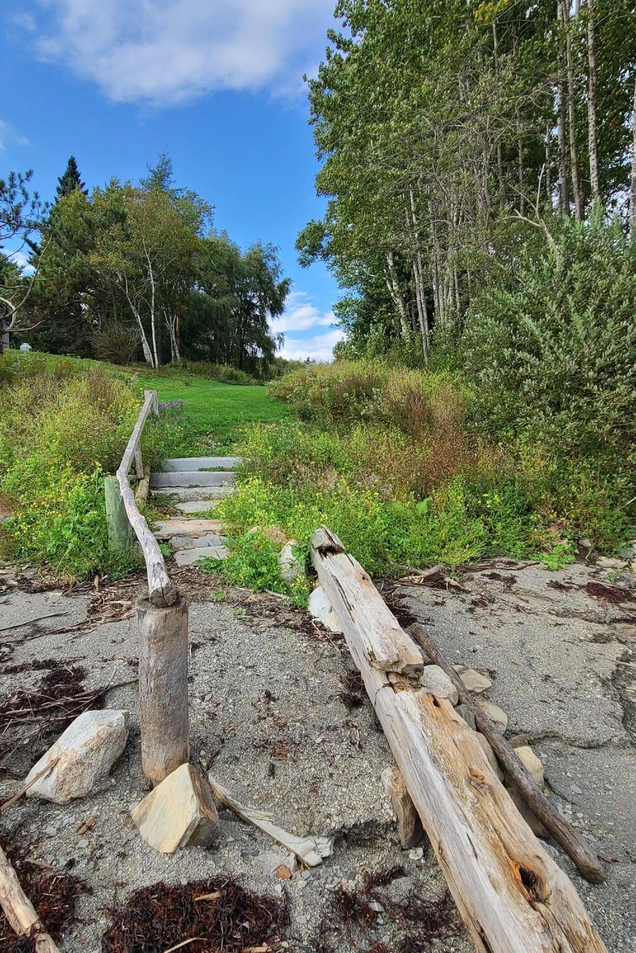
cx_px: 303
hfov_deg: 67.4
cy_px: 502
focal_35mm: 18
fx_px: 477
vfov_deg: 89.9
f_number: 2.2
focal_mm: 2.2
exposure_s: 1/798
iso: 64
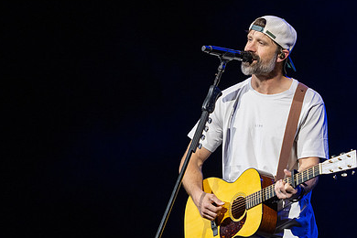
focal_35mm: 238
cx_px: 210
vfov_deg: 5.8
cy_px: 135
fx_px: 2360
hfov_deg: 8.6
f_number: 2.8
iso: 1600
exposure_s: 1/800
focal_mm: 150
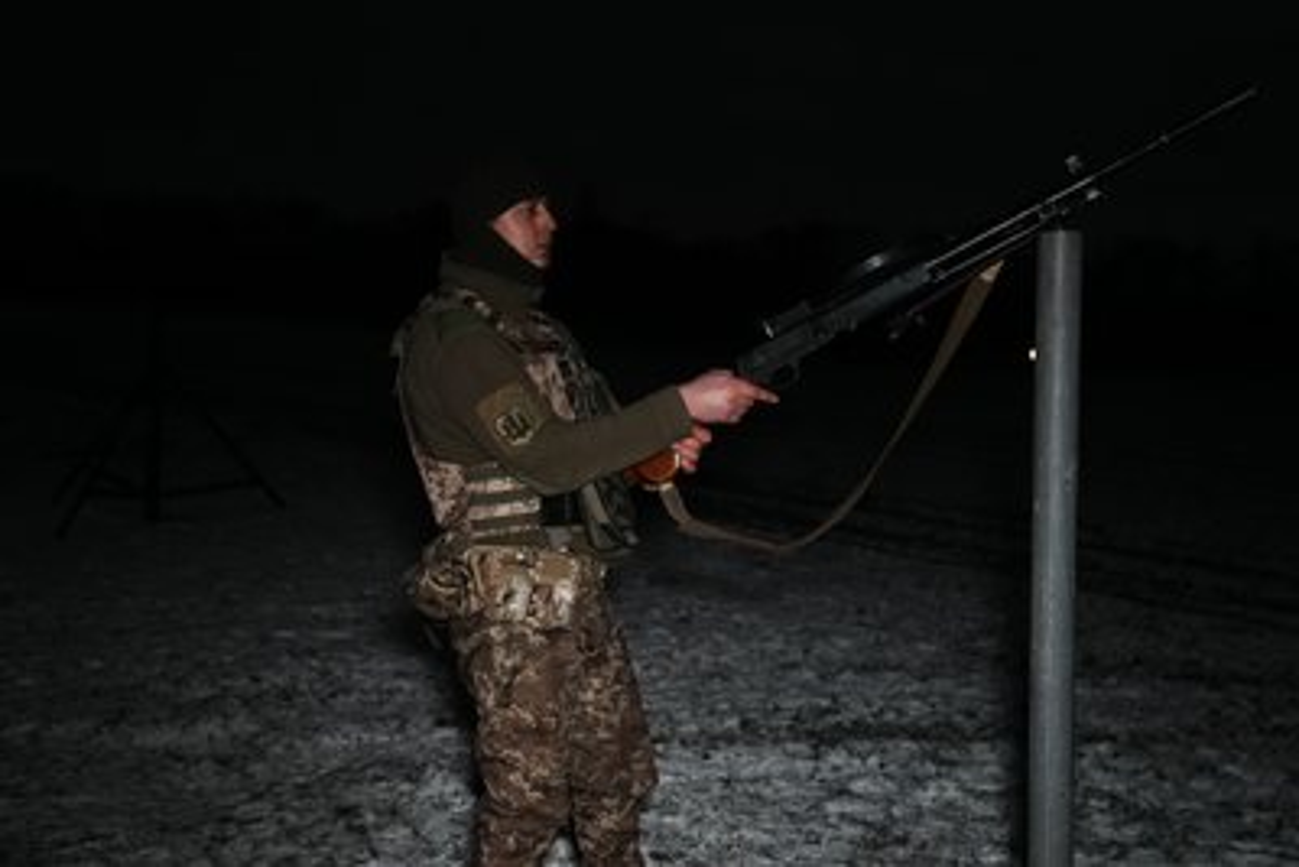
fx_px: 1444
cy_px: 434
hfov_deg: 48.4
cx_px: 650
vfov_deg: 33.4
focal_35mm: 40
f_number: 2.8
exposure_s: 1/40
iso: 6400
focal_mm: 40
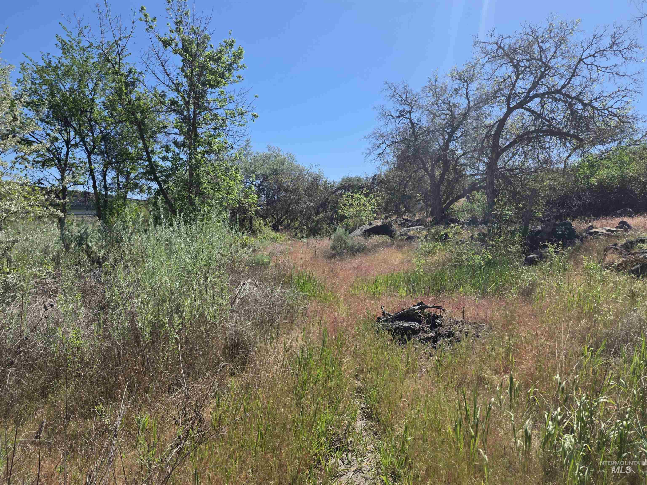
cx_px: 324
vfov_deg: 58.9
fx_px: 430
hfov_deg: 73.9
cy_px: 242
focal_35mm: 23
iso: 80
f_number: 1.7
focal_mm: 6.25
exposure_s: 1/5778
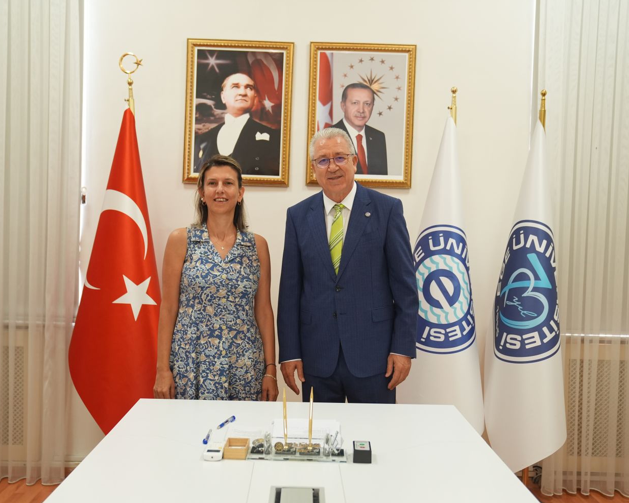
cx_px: 304
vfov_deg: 37.3
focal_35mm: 40
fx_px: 744
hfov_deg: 45.8
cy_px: 253
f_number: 3.2
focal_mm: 35
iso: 1600
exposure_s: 1/125
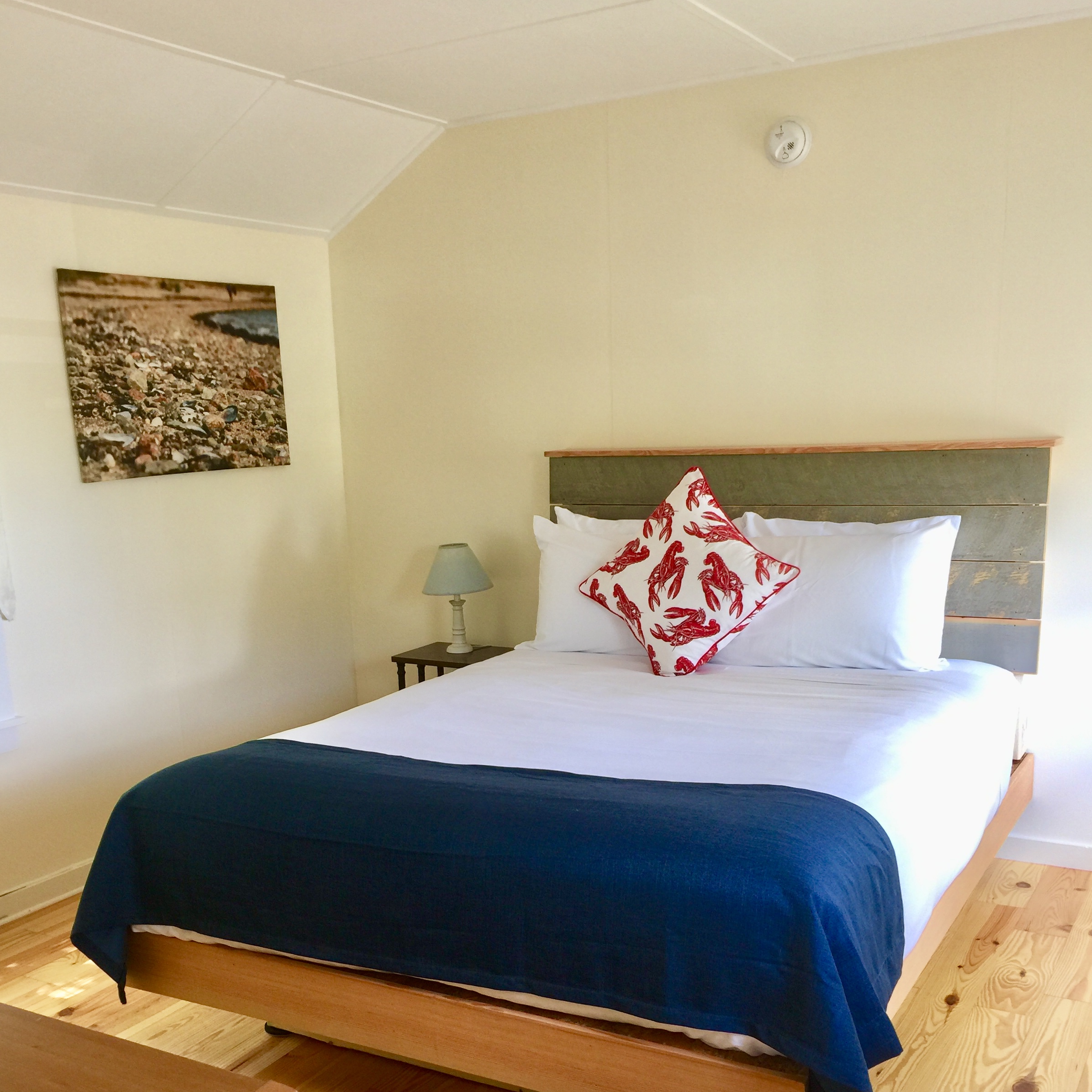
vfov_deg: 46.6
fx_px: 1249
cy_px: 707
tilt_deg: -11.8
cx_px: 537
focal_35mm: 35
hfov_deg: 47.2
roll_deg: +2.2
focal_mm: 4.15
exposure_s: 1/15
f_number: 2.2
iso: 32
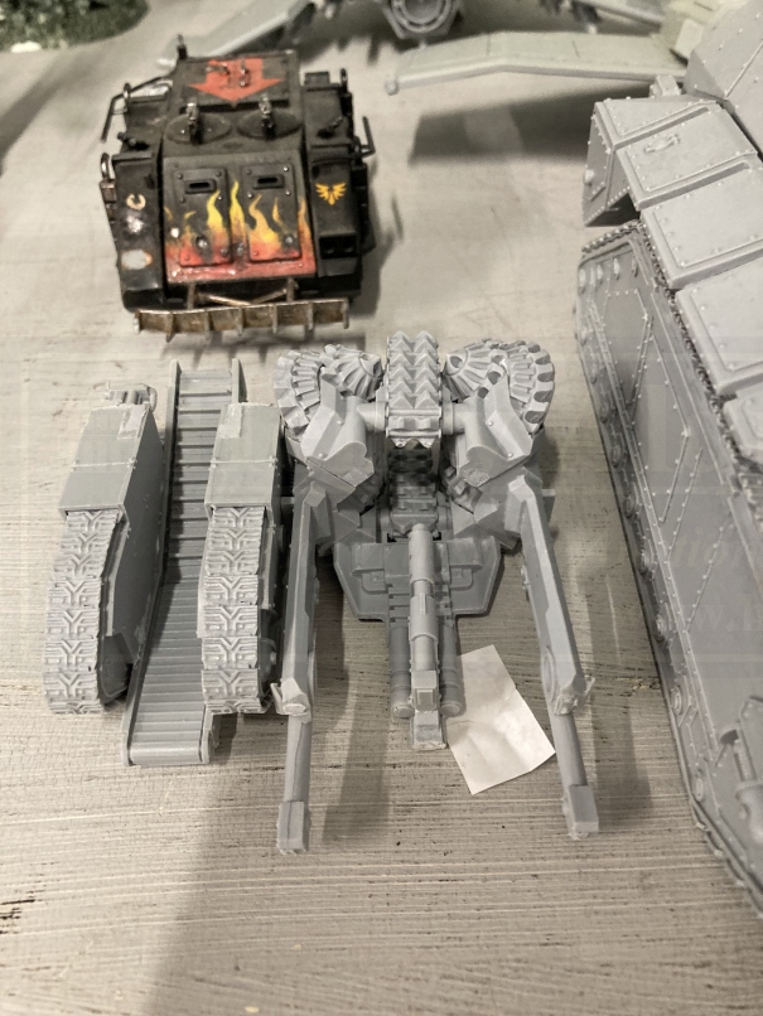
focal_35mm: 28
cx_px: 382
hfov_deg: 49.8
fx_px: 822
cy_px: 508
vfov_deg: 63.4
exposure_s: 1/50
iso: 320
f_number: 1.8
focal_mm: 3.99
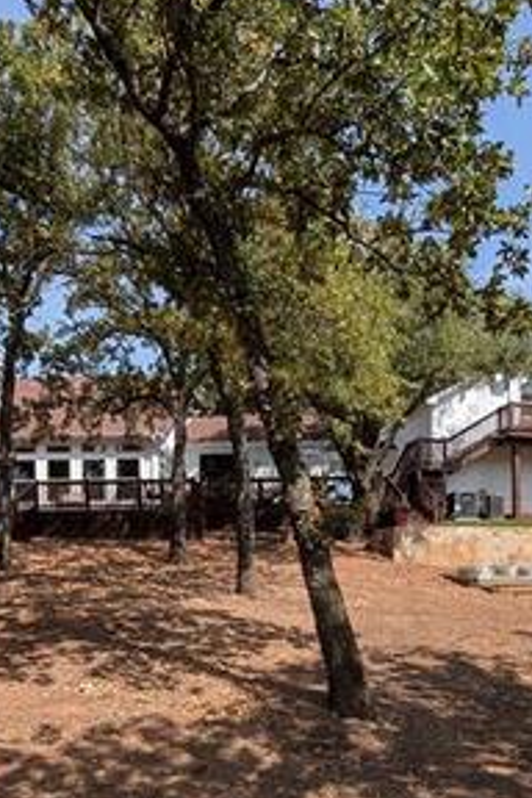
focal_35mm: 30
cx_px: 274
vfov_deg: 59.1
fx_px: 665
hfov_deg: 43.6
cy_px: 585
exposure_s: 1/800
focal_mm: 1.54
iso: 31
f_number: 2.2
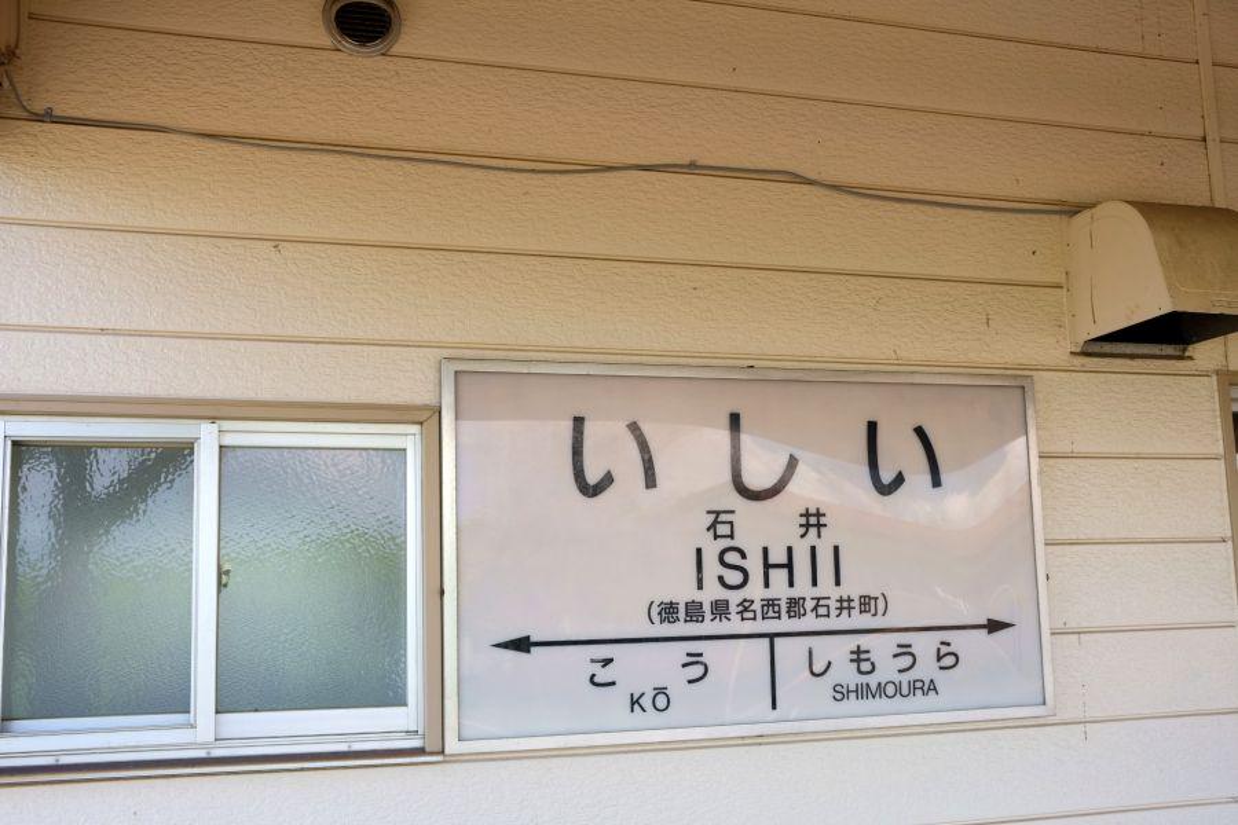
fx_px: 1238
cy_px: 412
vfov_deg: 36.9
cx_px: 619
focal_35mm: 36
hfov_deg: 53.1
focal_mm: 24.3
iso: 200
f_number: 4.5
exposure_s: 1/150
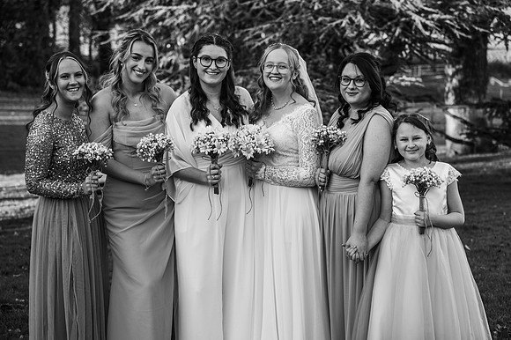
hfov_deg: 28.9
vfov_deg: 19.4
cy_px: 170
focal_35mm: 70
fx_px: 993
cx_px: 256
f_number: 4
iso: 100
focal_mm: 70
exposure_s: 1/250
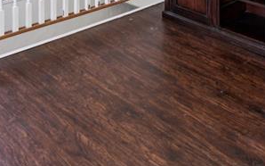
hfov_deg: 35.8
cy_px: -135
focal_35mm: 57
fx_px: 409
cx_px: 107
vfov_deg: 18.0
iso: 200
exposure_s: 1/8
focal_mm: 16.2
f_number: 13
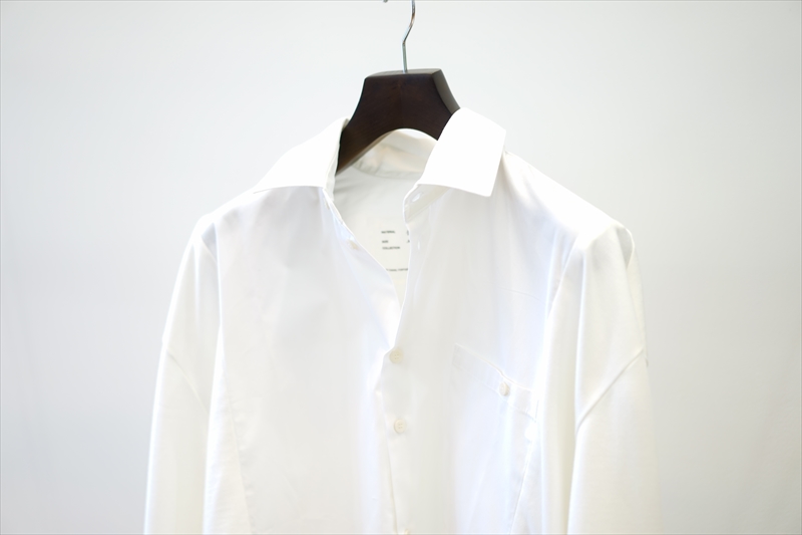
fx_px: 1225
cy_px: 268
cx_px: 401
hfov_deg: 36.3
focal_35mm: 55
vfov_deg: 24.6
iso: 50
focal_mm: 55
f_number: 2
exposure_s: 1/20
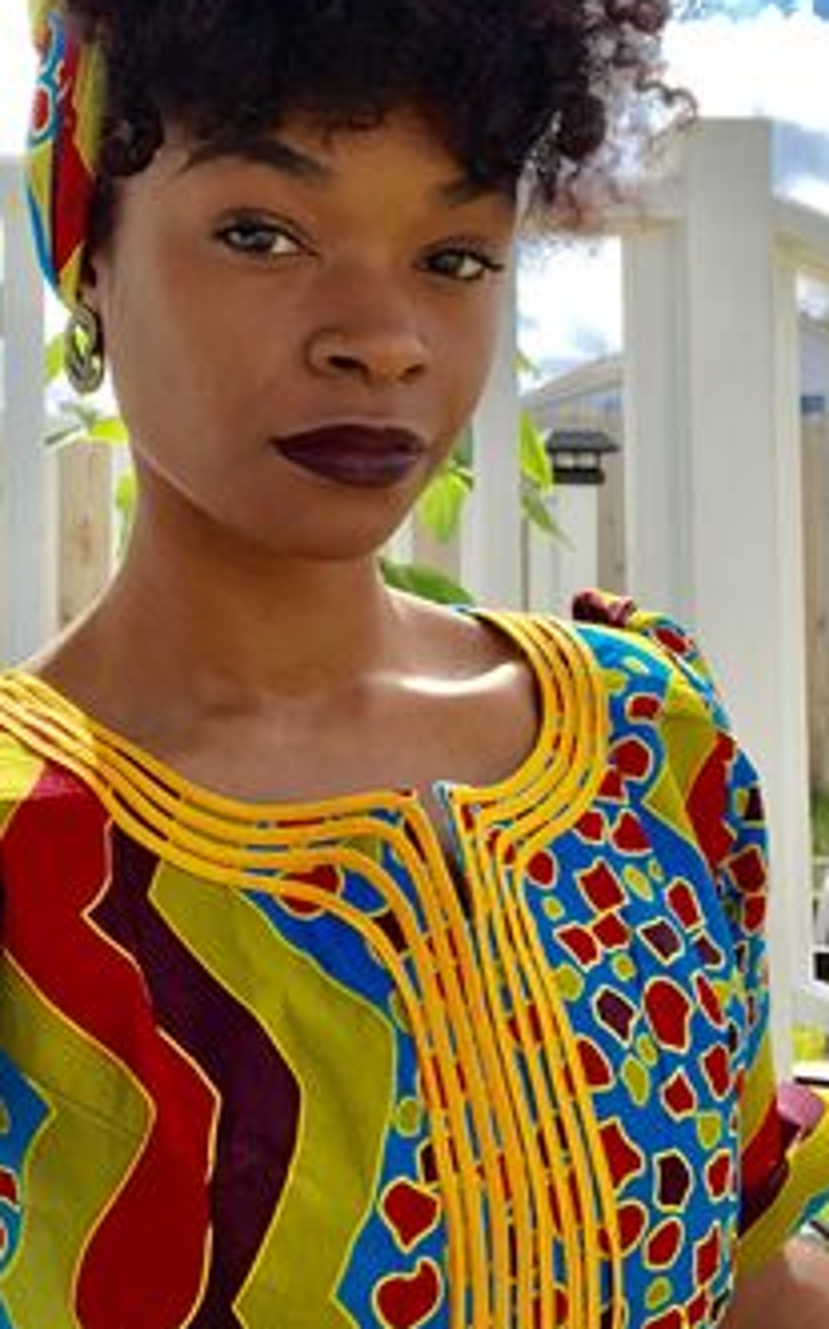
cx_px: 336
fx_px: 1774
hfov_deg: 26.3
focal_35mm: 49
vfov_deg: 40.9
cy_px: 522
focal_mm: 2.87
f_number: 2.2
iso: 20
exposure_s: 1/354
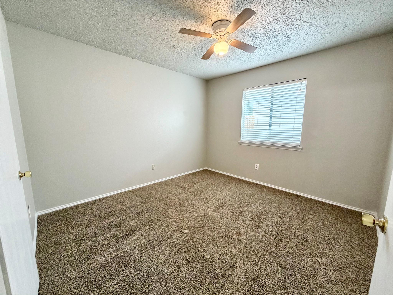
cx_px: 196
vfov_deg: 85.7
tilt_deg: -8.3
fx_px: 159
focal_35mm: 14
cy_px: 148
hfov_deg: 102.1
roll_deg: -0.6
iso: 250
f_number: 2.2
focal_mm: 2.22
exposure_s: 1/60
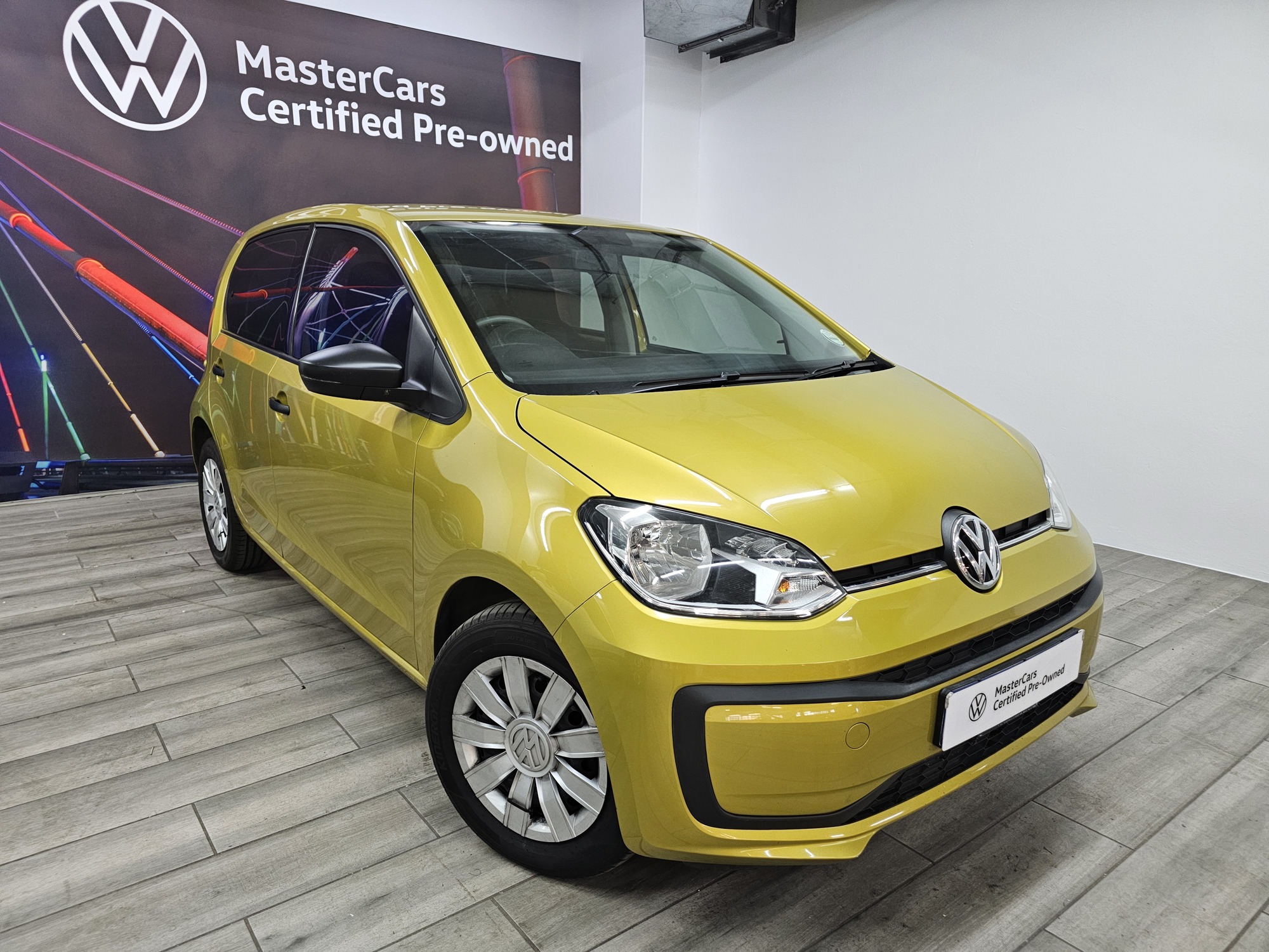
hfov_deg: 73.9
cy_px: 476
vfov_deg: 58.9
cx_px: 634
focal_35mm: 23
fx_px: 843
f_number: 1.7
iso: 400
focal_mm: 6.3
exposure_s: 1/100
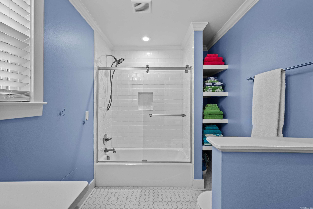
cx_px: 156
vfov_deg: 77.3
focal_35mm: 15
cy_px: 104
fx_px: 130
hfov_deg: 100.4
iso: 400
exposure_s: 1/2.5
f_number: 7.1
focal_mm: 10
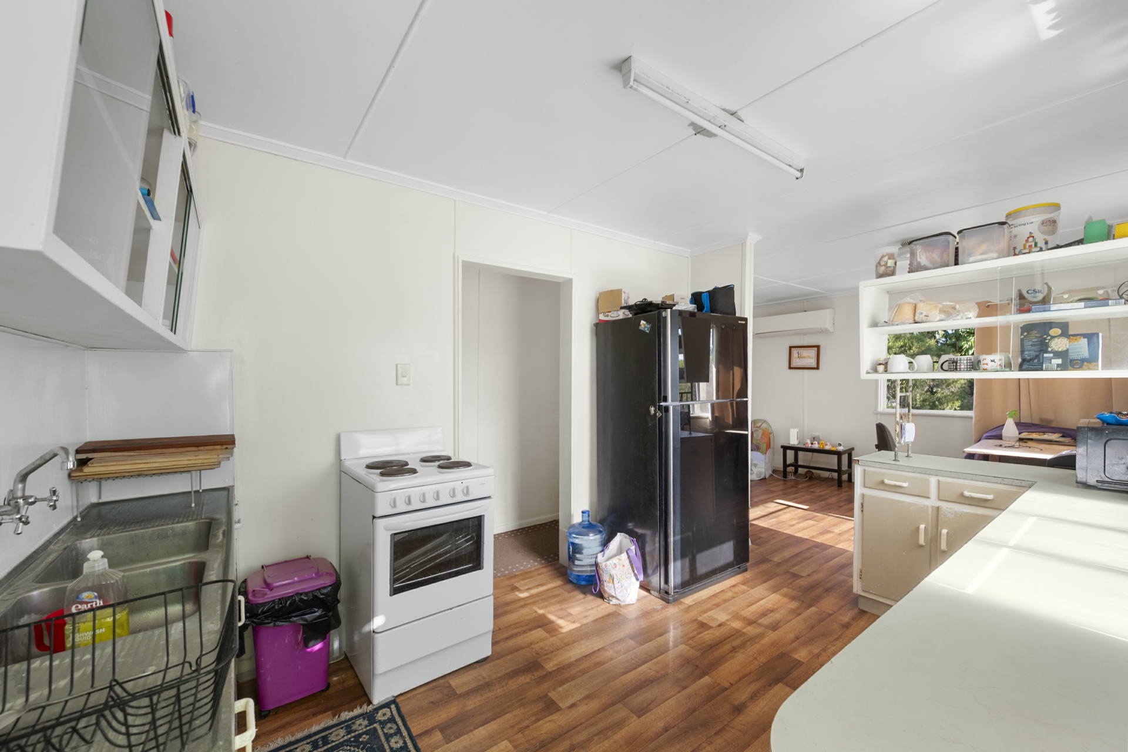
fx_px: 439
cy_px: 376
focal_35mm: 14
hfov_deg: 104.3
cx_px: 564
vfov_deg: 81.2
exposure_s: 1/25
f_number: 8
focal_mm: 14
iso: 400
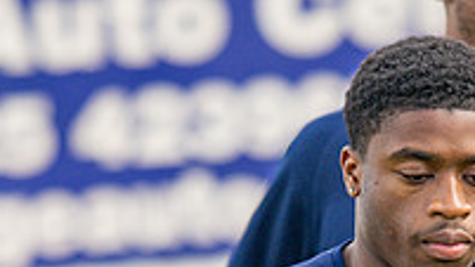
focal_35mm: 756
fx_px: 9521
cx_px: 373
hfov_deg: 2.9
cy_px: 469
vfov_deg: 1.6
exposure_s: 1/3200
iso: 200
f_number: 2
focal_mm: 135
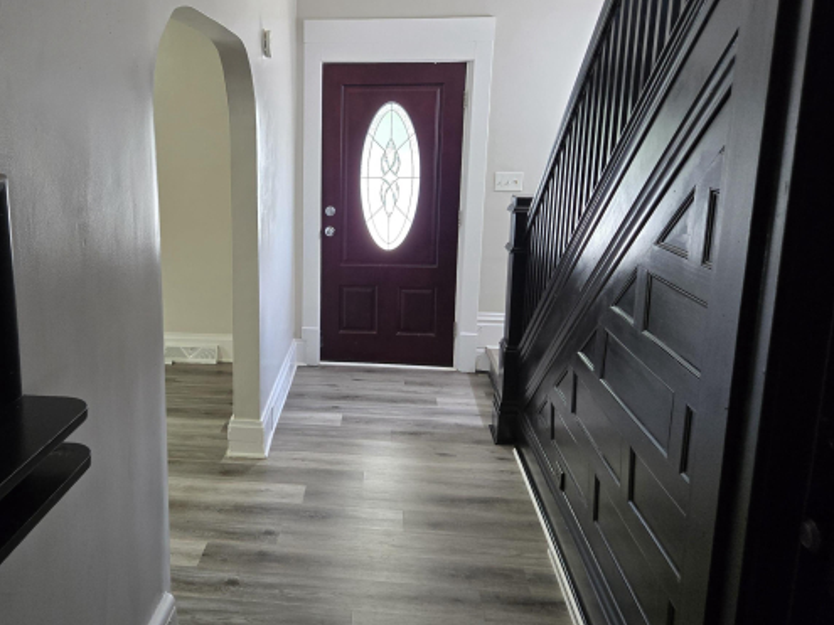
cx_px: 297
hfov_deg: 57.4
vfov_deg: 45.3
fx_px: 747
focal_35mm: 31
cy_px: 270
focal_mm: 5.4
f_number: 1.8
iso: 250
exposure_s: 1/120
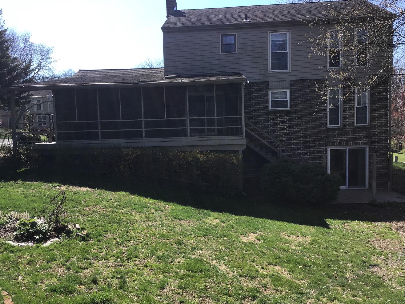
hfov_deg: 55.3
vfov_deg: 42.9
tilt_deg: -4.3
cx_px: 191
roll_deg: +1.4
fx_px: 386
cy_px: 161
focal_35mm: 33
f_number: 2.4
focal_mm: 3.3
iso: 25
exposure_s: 1/627
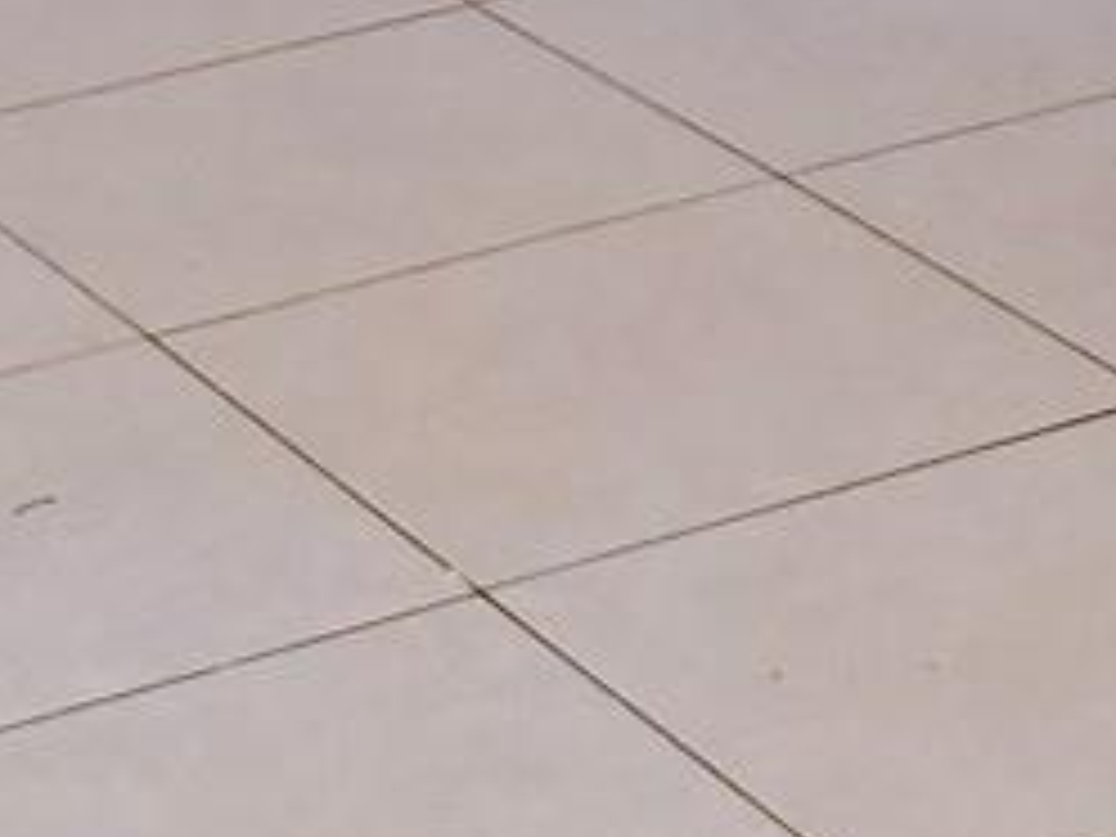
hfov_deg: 11.7
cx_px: 1004
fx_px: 5416
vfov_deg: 8.0
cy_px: -1368
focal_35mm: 168
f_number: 1.7
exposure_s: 1/120
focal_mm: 4.3
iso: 100
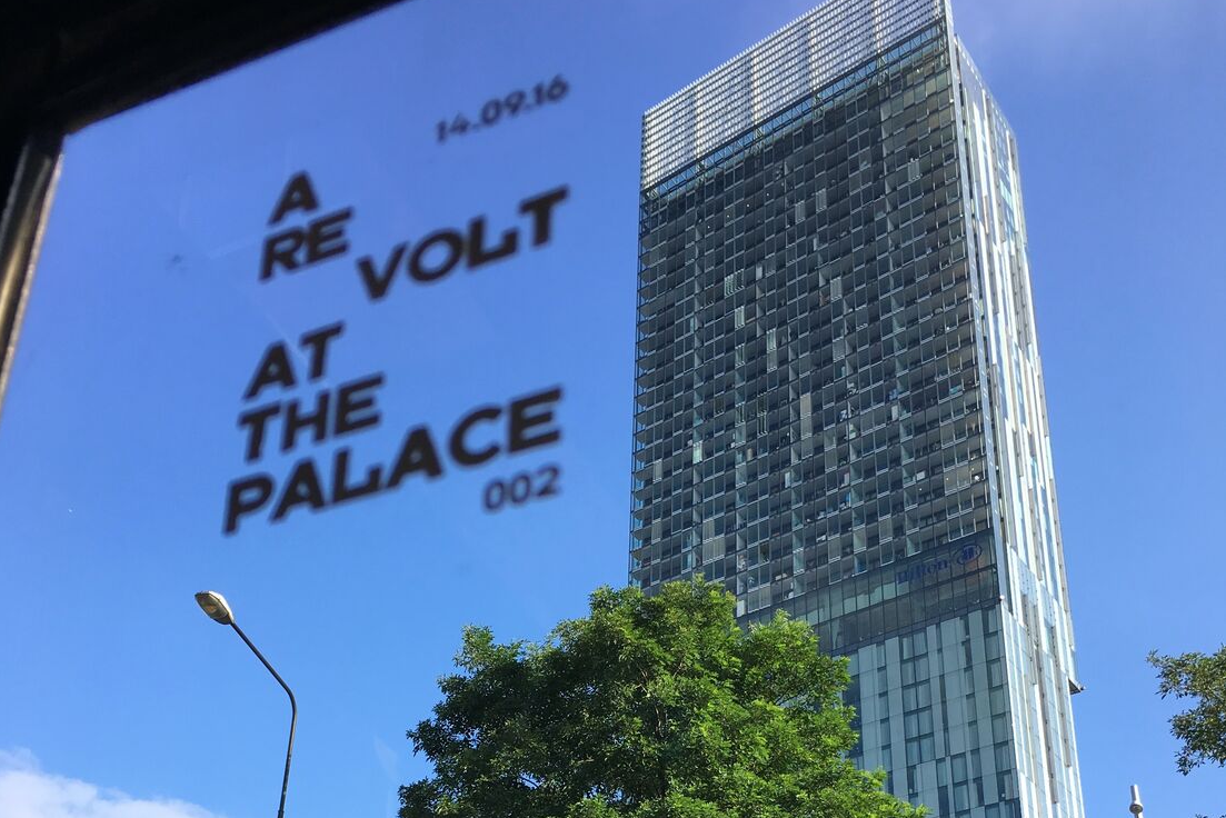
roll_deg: -1.5
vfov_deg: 30.5
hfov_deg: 47.4
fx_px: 1397
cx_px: 604
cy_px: 801
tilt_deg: +24.6
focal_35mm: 41
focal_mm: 4.15
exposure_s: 1/496
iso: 25
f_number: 2.2
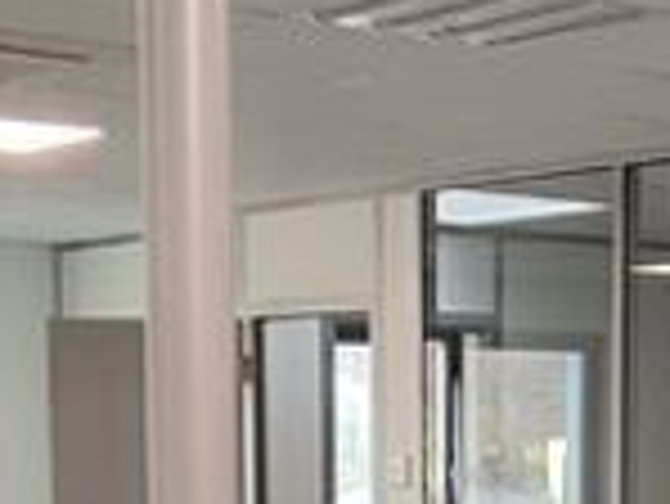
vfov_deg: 15.8
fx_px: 1685
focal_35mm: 87
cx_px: 549
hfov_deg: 22.2
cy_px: 724
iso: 91
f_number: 2.2
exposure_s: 1/50
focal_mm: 1.66
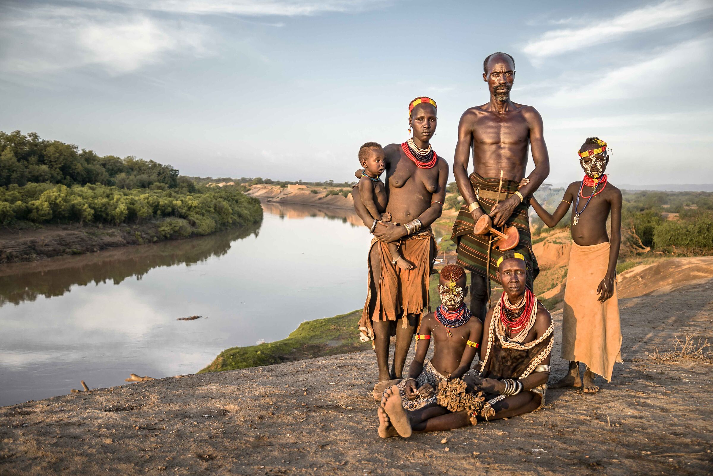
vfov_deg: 38.9
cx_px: 356
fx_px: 674
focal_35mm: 34
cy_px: 238
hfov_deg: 55.8
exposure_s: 1/250
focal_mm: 34
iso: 200
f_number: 4
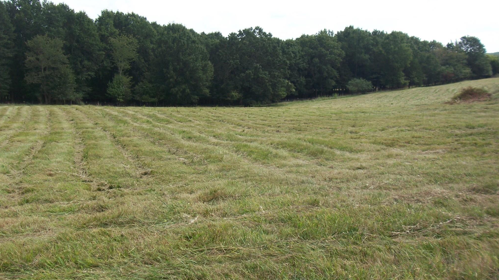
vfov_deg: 27.7
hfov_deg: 47.4
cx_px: 247
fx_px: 569
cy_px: 142
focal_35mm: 43
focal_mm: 6.4
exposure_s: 1/320
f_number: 3.9
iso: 64
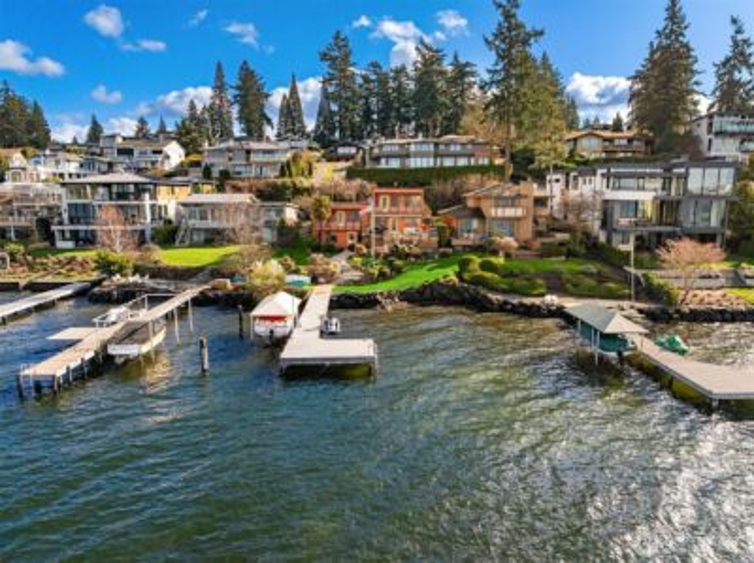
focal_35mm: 24
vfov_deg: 56.7
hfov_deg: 71.7
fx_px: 522
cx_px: 377
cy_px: 282
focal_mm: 12.29
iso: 250
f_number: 2.8
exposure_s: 1/2000
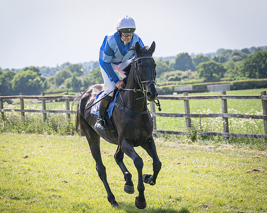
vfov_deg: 8.9
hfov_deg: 11.2
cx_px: 127
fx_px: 1367
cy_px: 103
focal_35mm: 173
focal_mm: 87
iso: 400
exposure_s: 1/3200
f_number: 4
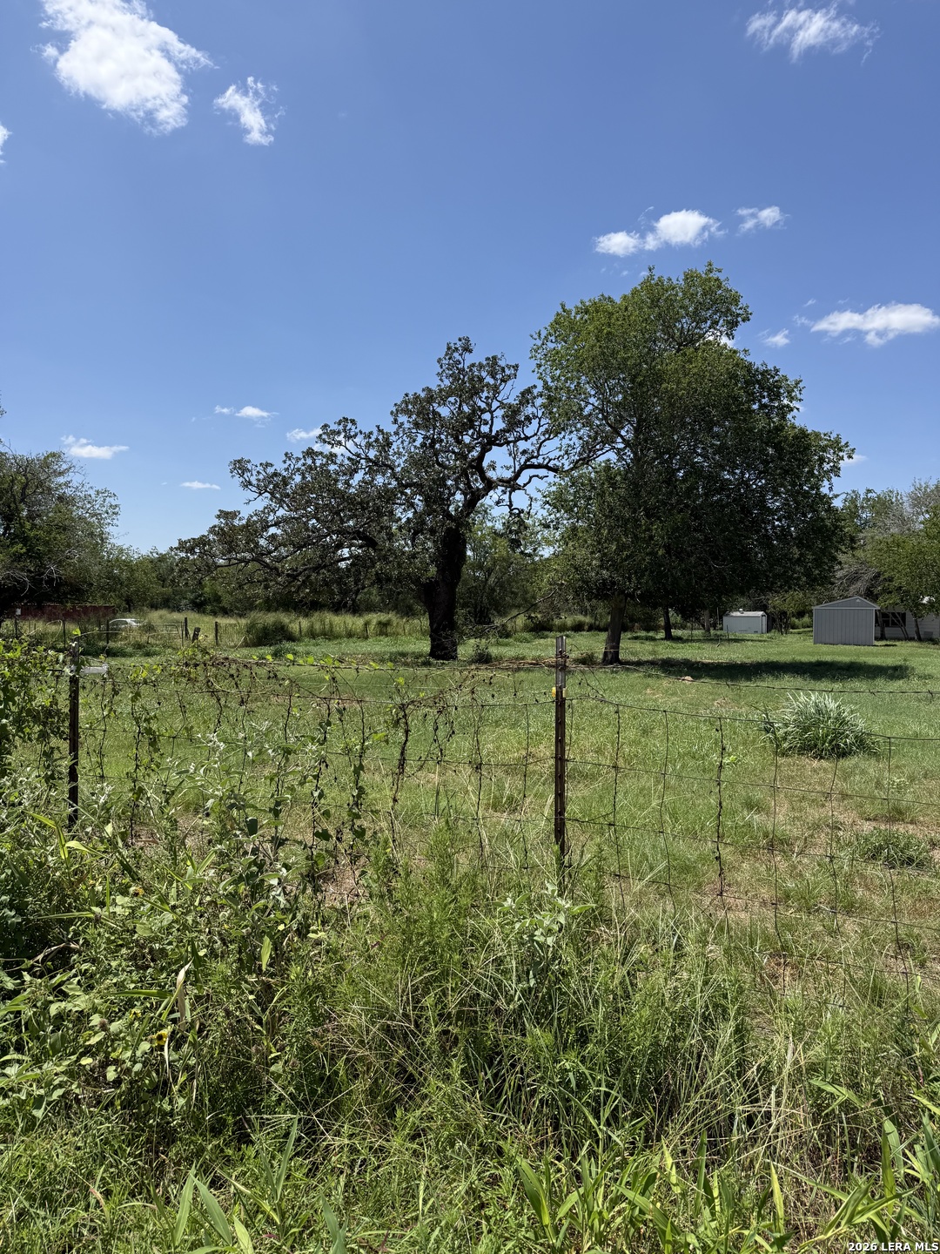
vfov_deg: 71.6
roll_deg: -0.6
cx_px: 470
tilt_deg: -3.3
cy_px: 627
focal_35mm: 24
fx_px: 869
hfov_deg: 56.8
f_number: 1.78
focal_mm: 6.76
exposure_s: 1/4673
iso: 80
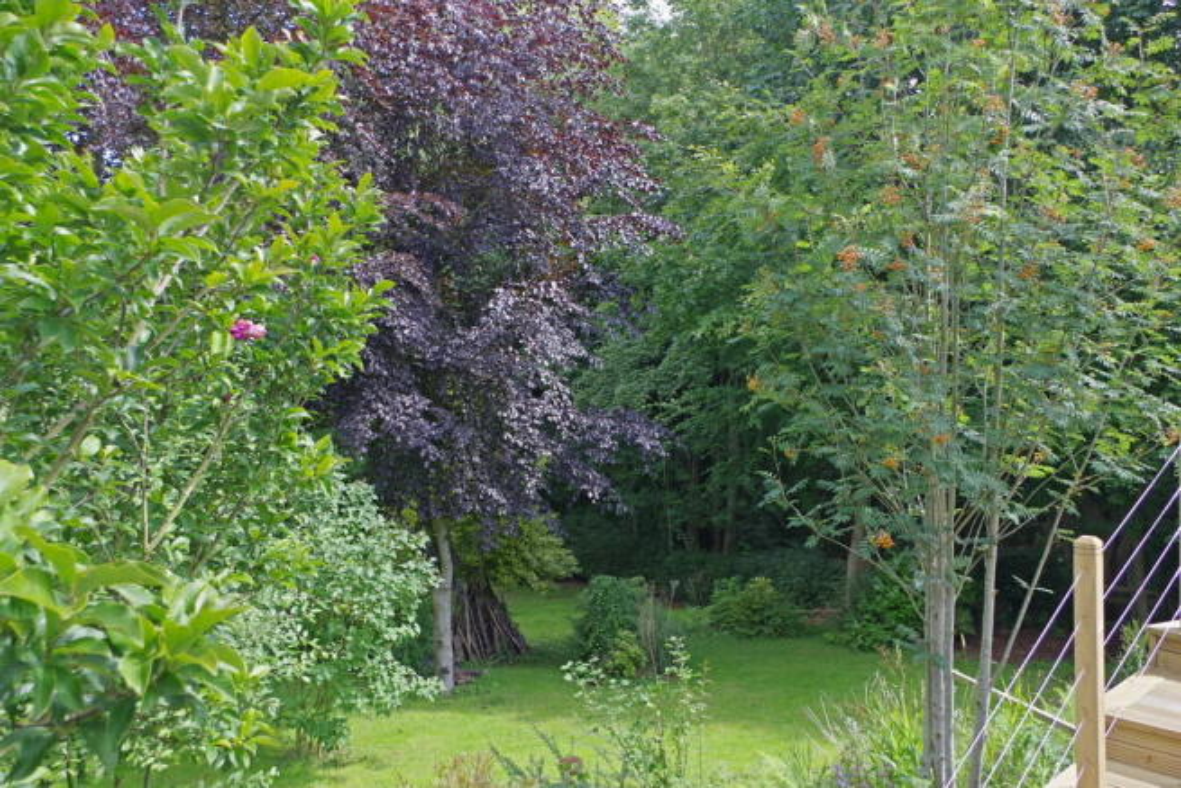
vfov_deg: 48.0
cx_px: 590
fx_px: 886
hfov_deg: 67.4
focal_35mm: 27
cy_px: 394
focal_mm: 18
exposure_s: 1/200
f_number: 5
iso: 200
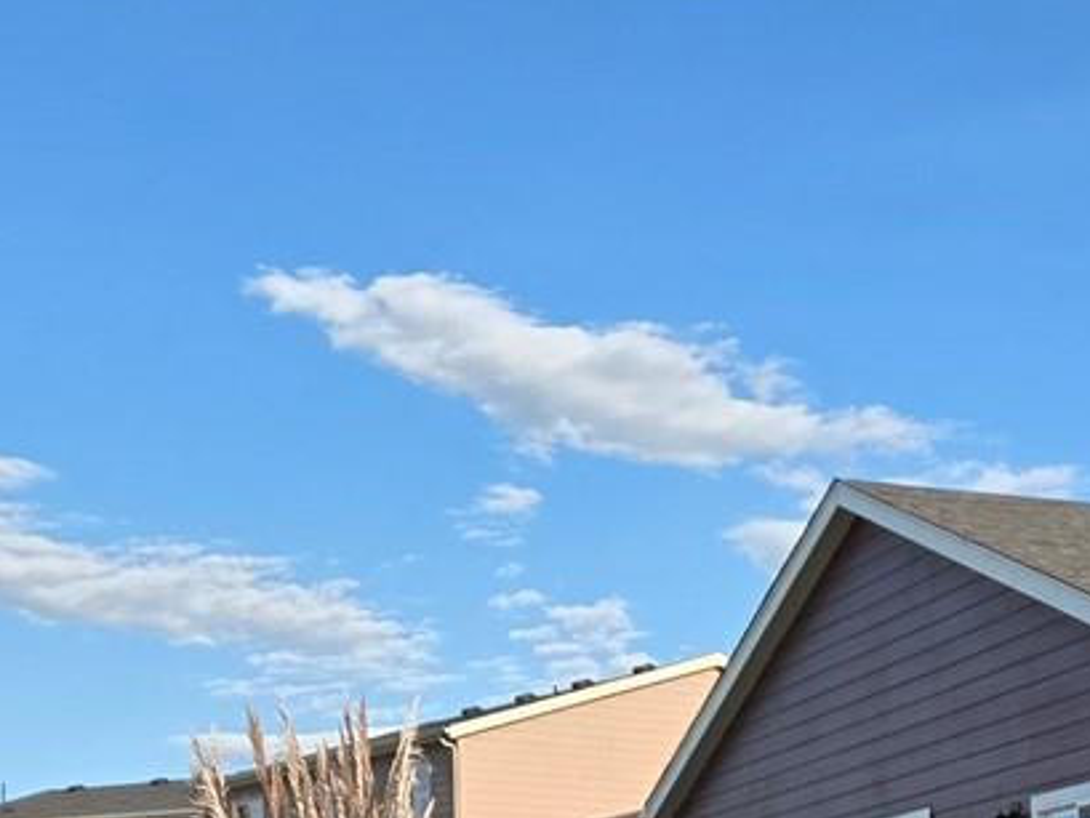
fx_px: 2835
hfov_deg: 20.6
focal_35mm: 90
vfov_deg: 15.6
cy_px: 1058
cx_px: 1234
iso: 64
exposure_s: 1/2921
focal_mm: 5.4
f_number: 1.8
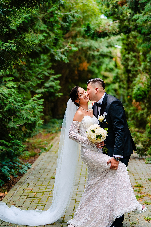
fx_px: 396
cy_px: 106
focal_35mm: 63
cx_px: 78
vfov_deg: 31.9
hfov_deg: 21.6
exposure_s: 1/1000
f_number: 1.4
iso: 250
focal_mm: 50
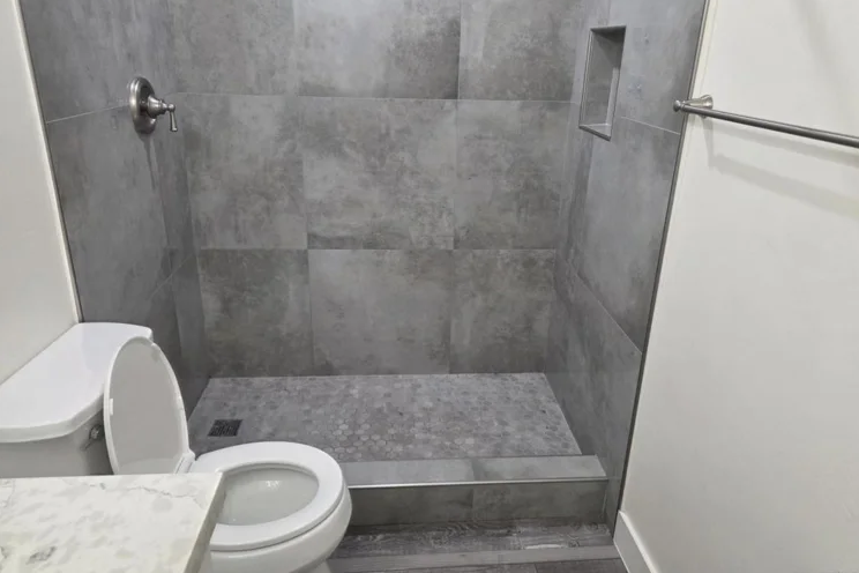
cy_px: 259
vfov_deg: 53.0
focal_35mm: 24
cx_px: 429
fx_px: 573
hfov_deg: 73.7
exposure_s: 1/120
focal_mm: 6.3
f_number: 1.7
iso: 250
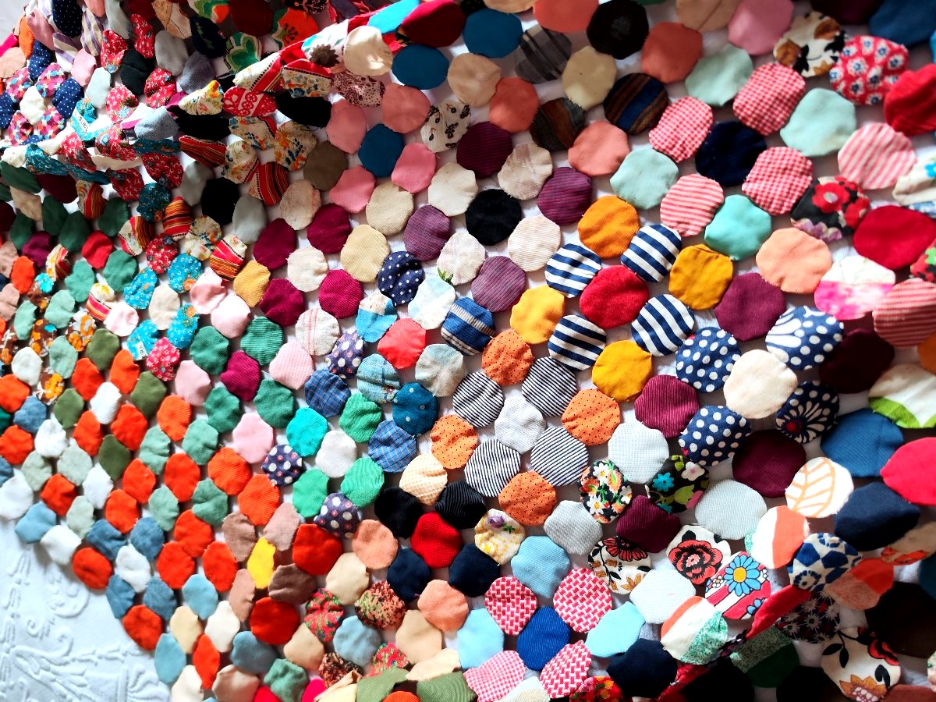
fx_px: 622
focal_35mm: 23
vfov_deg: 58.9
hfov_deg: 73.9
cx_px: 468
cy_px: 351
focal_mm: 7.01
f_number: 1.69
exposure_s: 1/100
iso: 568
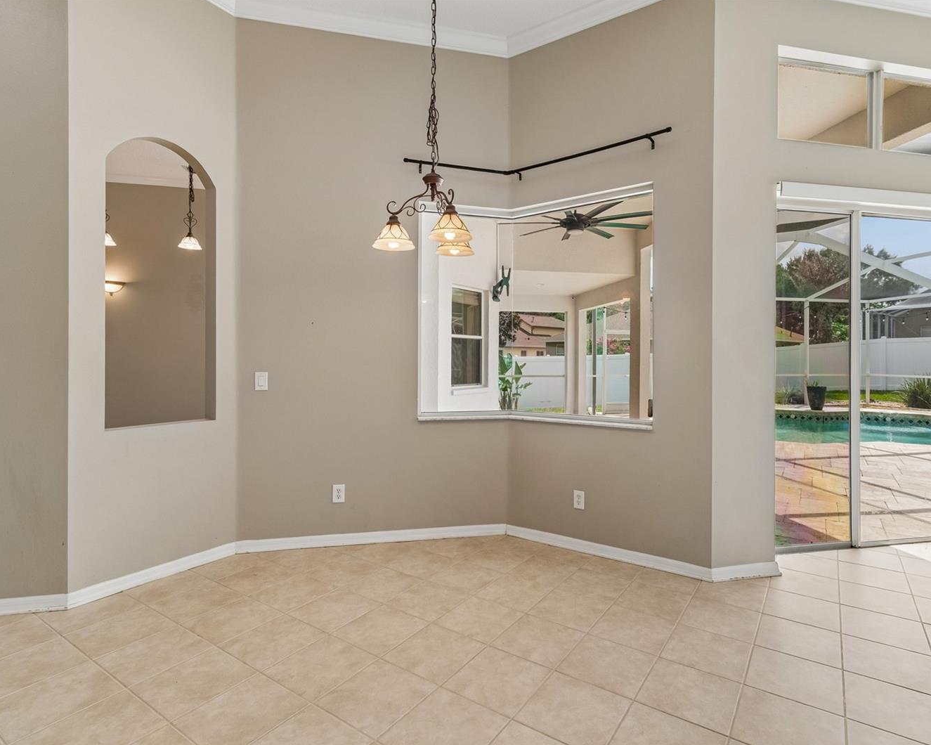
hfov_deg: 89.4
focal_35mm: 17
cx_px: 504
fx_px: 468
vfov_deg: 77.0
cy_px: 372
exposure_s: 1/40
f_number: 7.1
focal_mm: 10
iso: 100
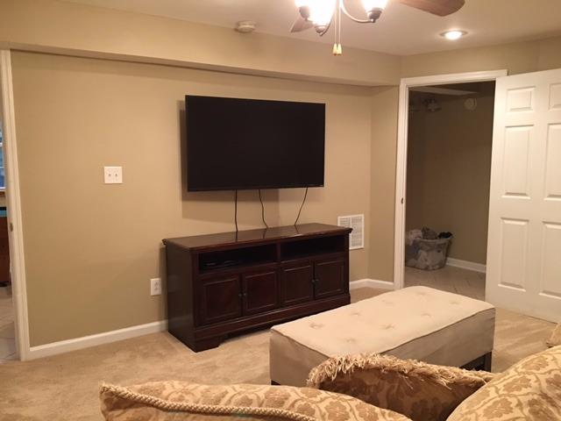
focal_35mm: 29
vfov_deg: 48.2
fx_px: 470
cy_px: 210
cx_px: 280
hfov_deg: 61.7
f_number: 2.2
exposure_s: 1/10
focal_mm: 4.15
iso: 80
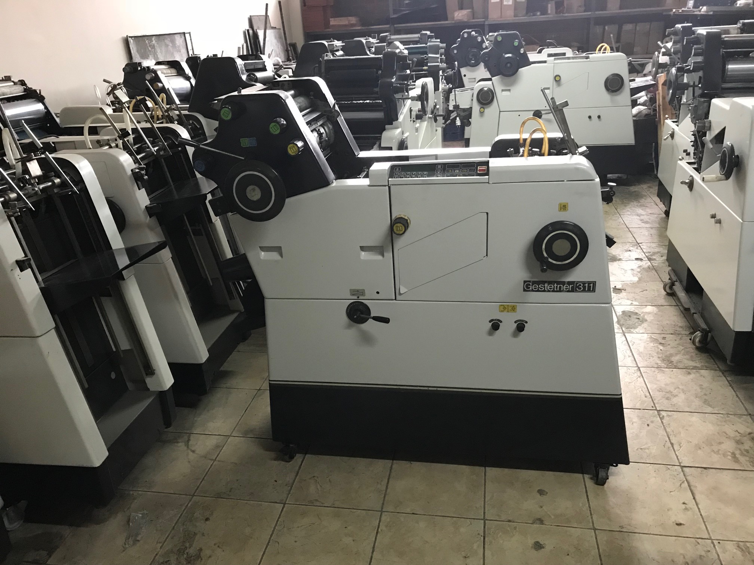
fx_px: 610
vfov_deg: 49.7
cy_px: 282
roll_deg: +2.9
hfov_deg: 63.4
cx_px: 377
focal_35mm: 28
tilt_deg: -21.2
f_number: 1.8
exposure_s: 1/14
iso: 100
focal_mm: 3.99
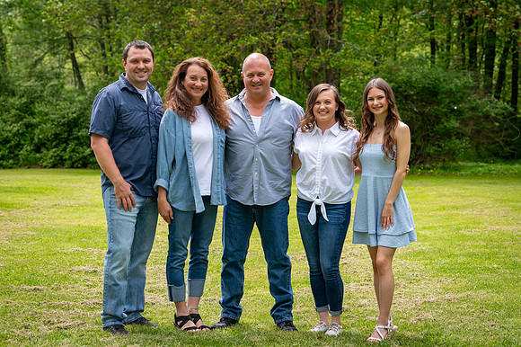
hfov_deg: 25.0
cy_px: 145
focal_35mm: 81
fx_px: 1176
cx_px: 260
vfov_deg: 16.8
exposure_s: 1/800
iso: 400
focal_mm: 70
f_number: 5
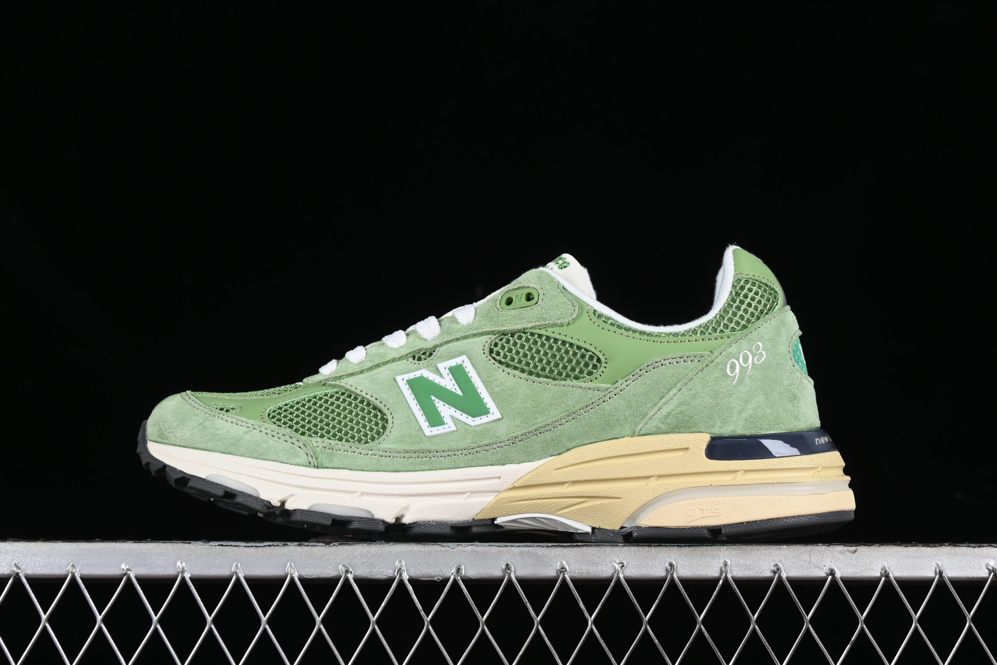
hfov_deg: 27.0
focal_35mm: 75
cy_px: 332
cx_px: 498
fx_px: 2077
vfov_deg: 18.2
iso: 160
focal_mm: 50
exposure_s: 1/80
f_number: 8
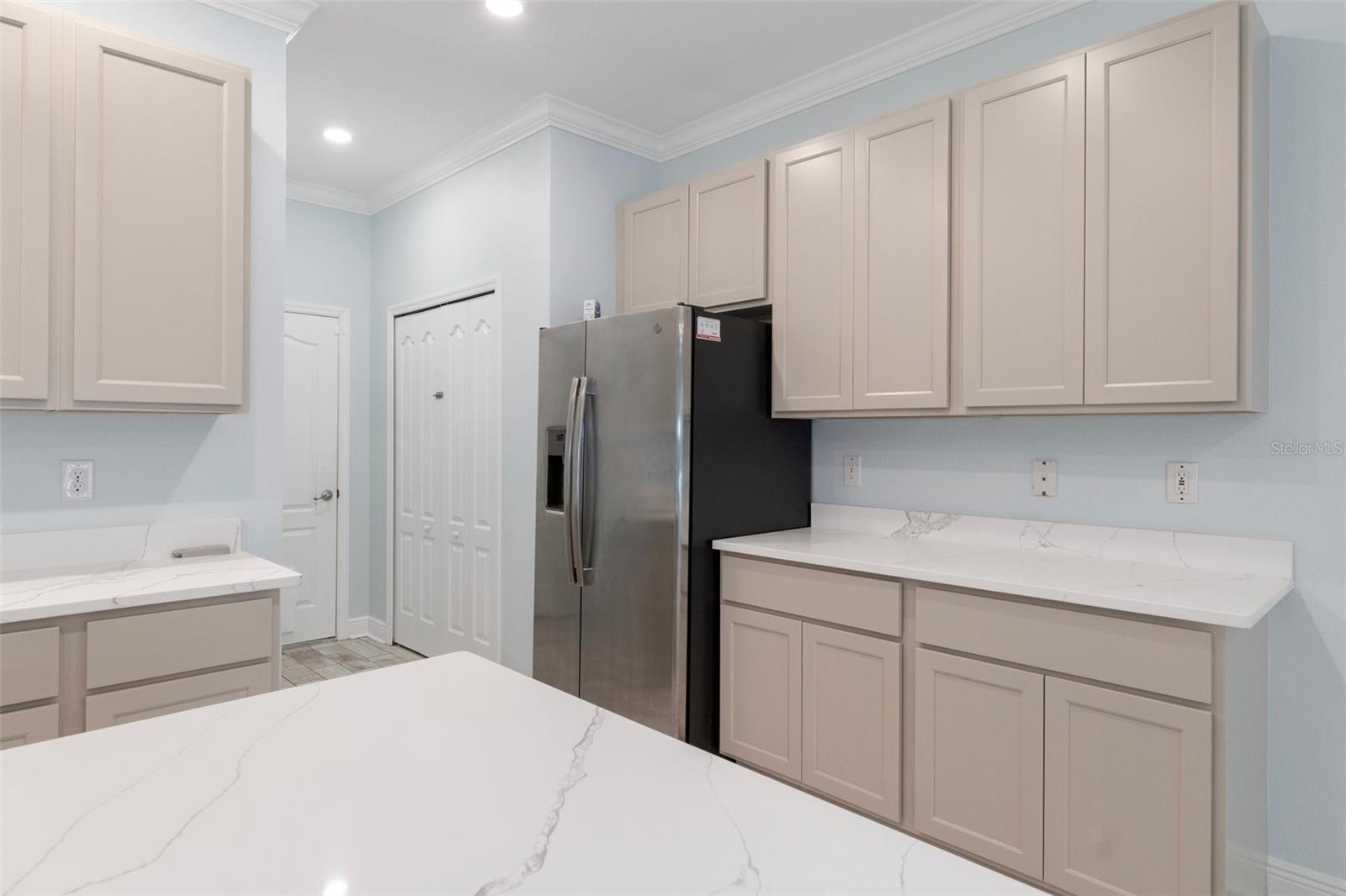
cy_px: 448
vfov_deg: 63.2
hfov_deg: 85.4
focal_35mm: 20
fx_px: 729
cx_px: 673
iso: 320
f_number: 8
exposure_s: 1/8
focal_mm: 13
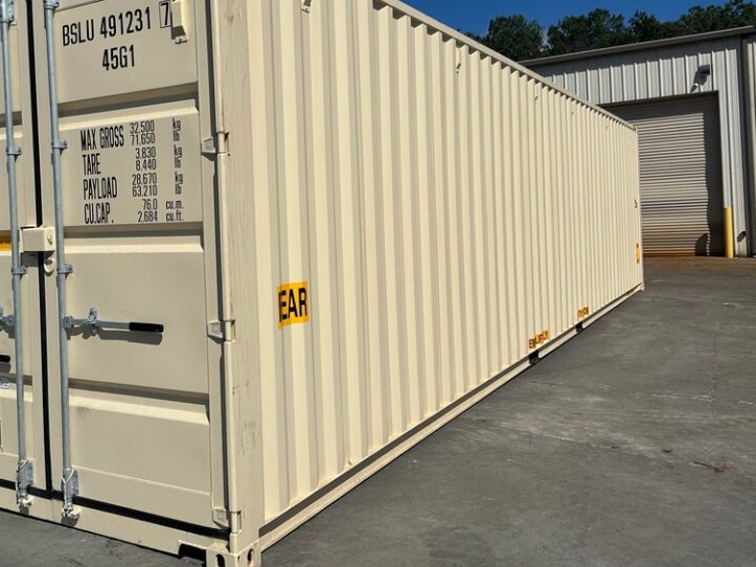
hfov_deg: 53.3
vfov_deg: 41.6
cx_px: 277
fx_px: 742
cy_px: 229
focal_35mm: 34
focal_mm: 6.86
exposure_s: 1/15625
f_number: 1.78
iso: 80
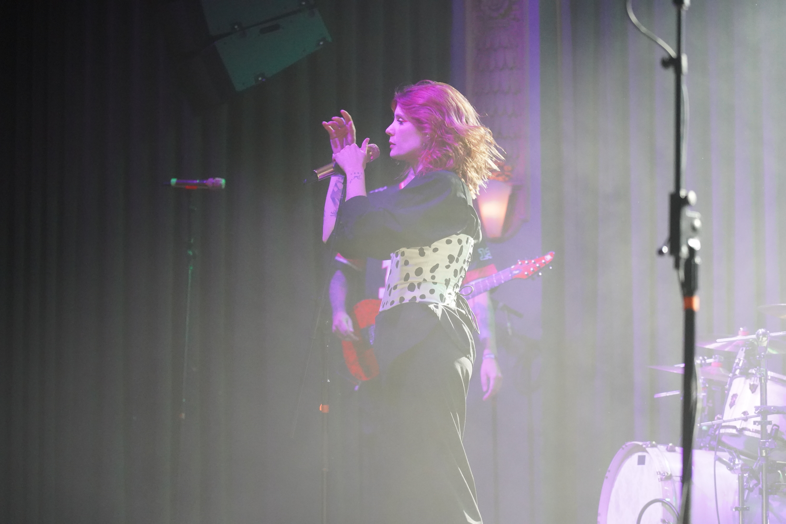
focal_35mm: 105
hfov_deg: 19.5
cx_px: 393
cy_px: 262
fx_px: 2292
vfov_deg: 13.0
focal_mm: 105
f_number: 4
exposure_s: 1/125
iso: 12800
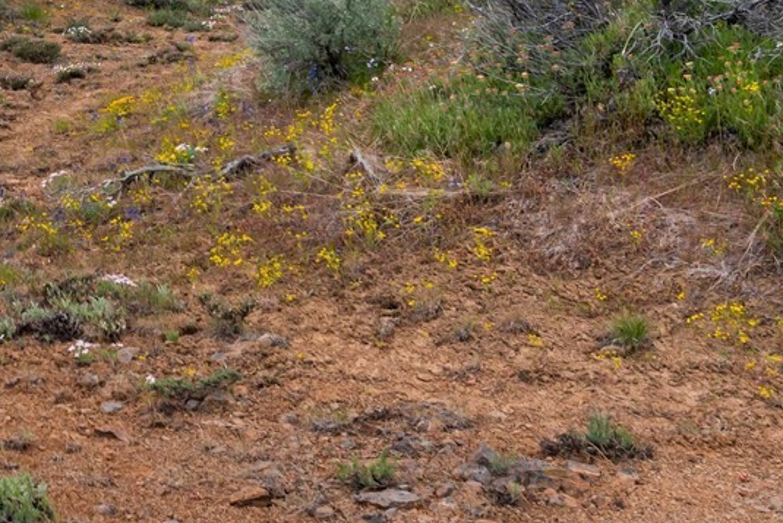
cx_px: -169
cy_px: -203
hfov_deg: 20.1
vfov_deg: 13.7
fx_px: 2067
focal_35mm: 95
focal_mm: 30
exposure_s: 1/500
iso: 100
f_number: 8
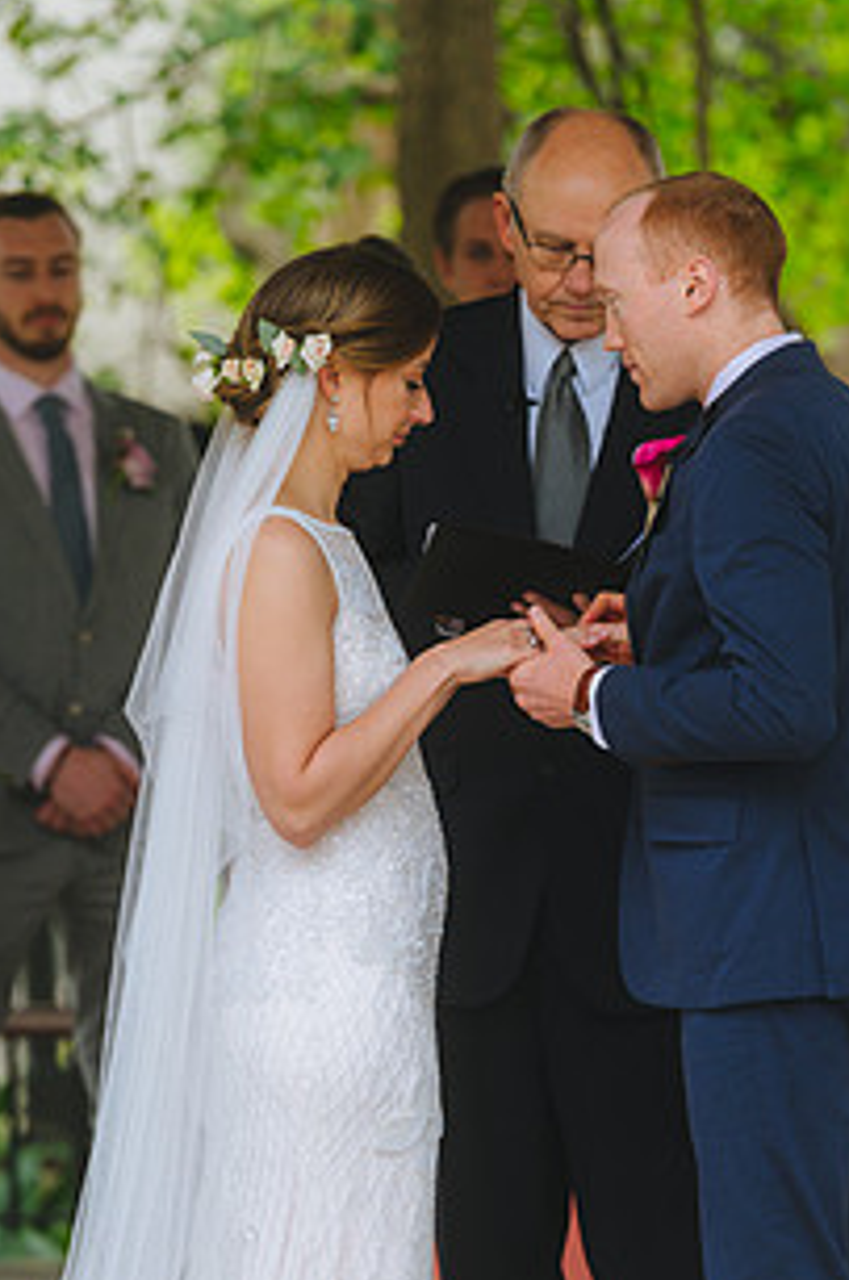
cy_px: 678
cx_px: 483
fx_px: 9654
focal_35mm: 272
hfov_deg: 5.0
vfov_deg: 7.6
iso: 400
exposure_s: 1/400
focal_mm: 185
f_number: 2.8
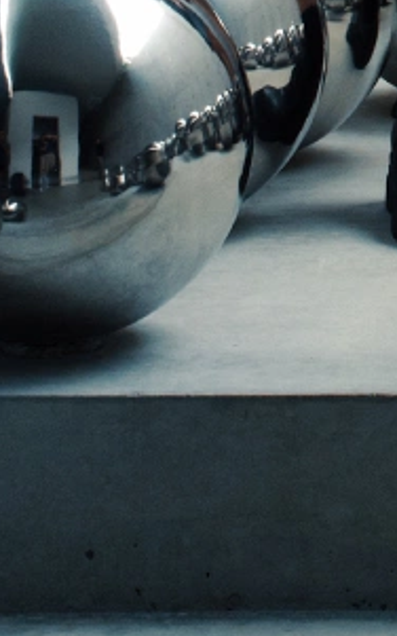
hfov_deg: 5.5
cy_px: -611
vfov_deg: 8.7
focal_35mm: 229
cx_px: 1085
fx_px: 3966
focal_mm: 27
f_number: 13
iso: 800
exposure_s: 1/40
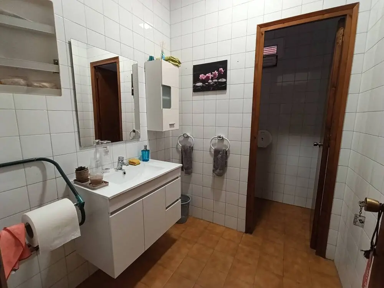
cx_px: 192
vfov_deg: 81.7
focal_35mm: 15
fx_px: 166
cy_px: 144
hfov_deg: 98.2
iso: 250
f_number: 2.2
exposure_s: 1/50
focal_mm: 1.65
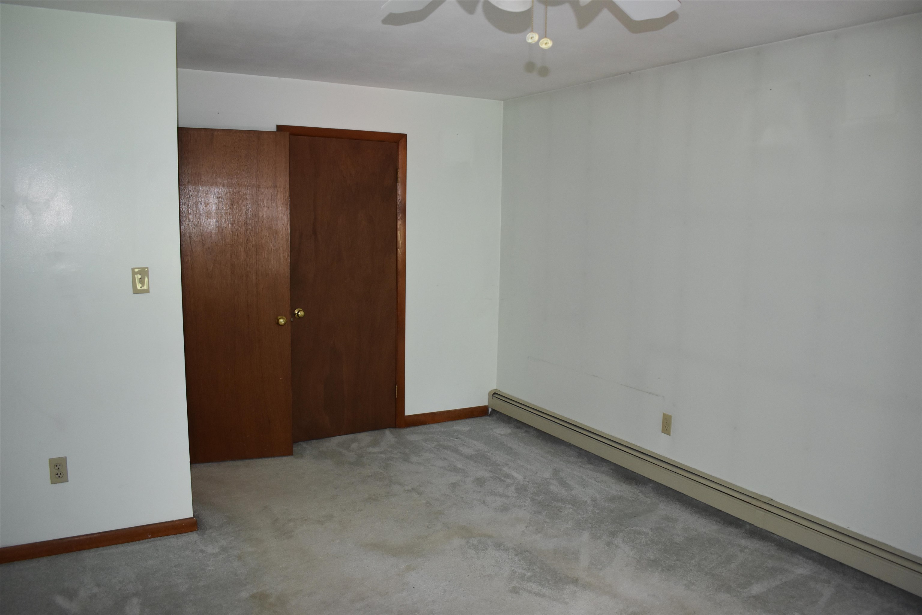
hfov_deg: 67.4
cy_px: 308
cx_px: 461
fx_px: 691
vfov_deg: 47.9
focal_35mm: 27
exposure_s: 1/60
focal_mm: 18
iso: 1250
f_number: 3.5
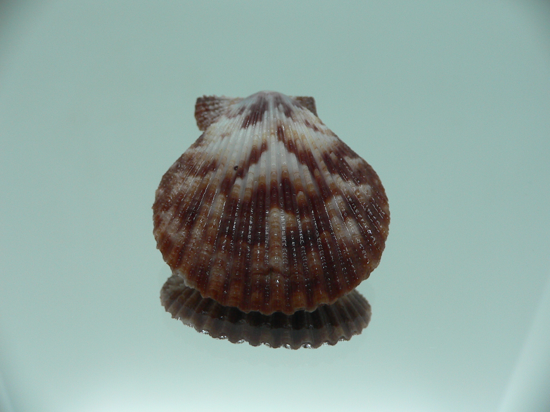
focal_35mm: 35
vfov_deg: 40.7
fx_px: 556
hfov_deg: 52.6
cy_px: 206
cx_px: 275
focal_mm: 4.6
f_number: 2.8
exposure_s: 1/60
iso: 100
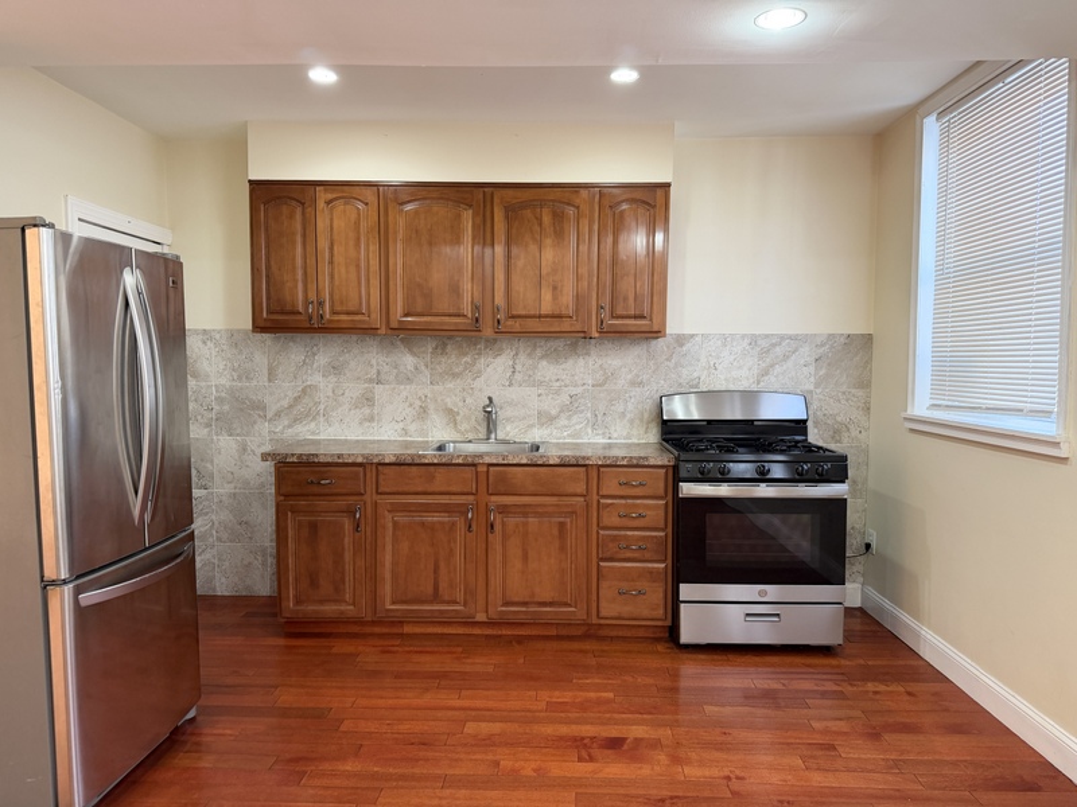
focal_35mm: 24
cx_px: 538
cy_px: 404
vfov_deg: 56.8
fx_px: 747
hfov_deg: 71.6
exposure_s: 1/60
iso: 160
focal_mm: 6.76
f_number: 1.78
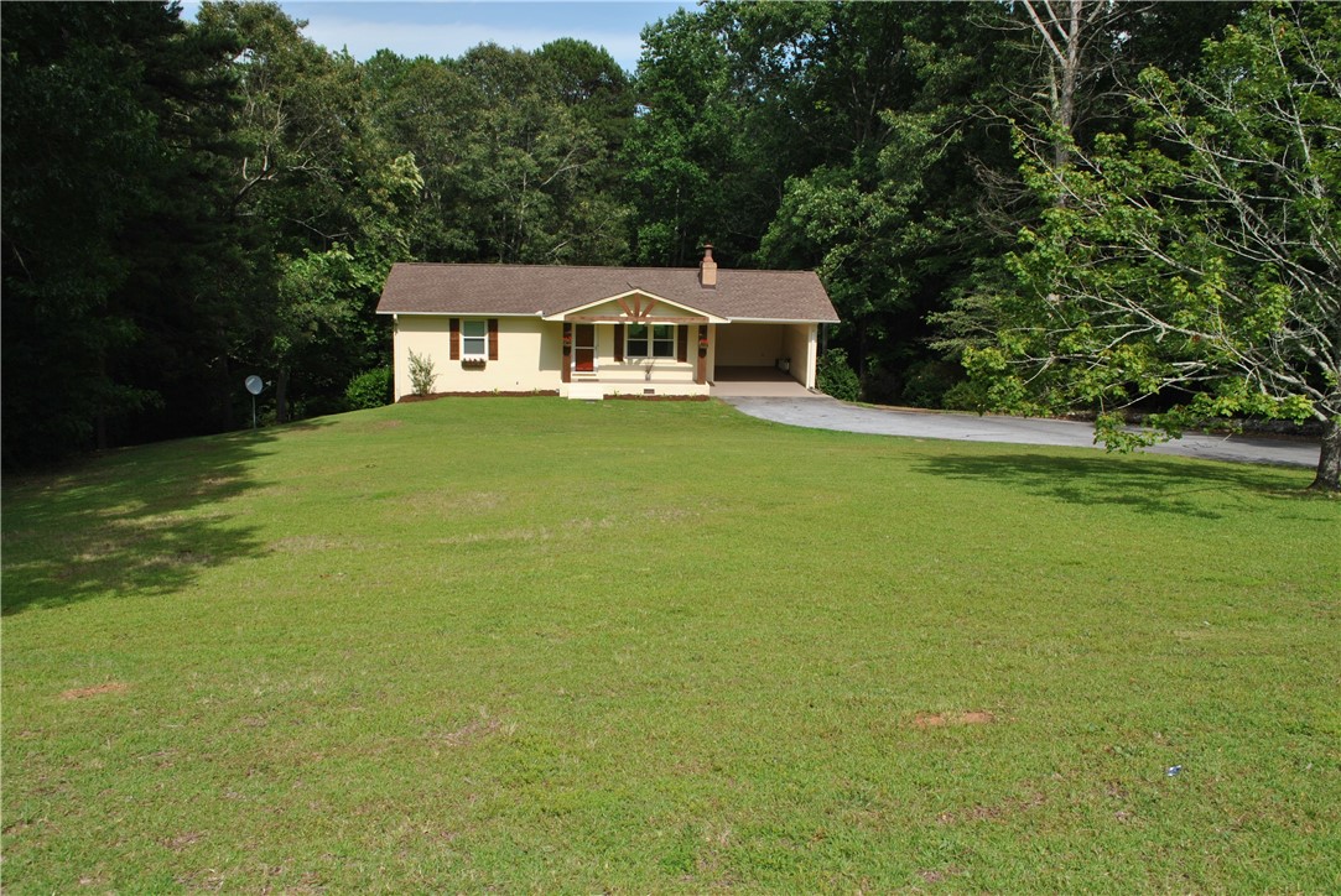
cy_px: 448
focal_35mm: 30
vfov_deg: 43.7
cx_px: 670
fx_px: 1118
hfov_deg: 61.9
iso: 100
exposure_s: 1/200
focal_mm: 20
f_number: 10
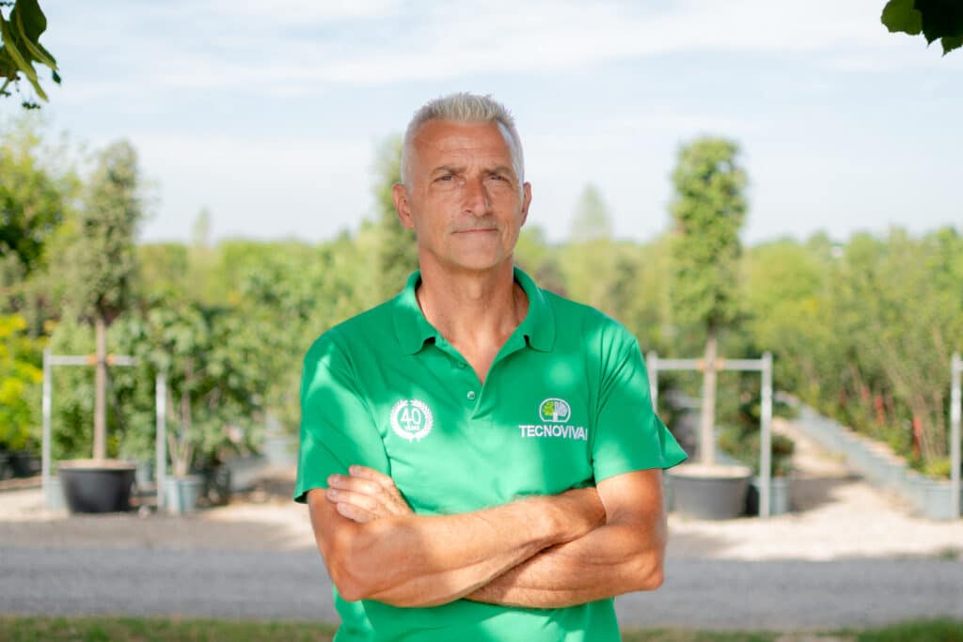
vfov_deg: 26.0
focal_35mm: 52
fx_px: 1391
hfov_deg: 38.2
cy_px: 321
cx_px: 482
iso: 100
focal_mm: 35
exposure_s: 1/1250
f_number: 1.8
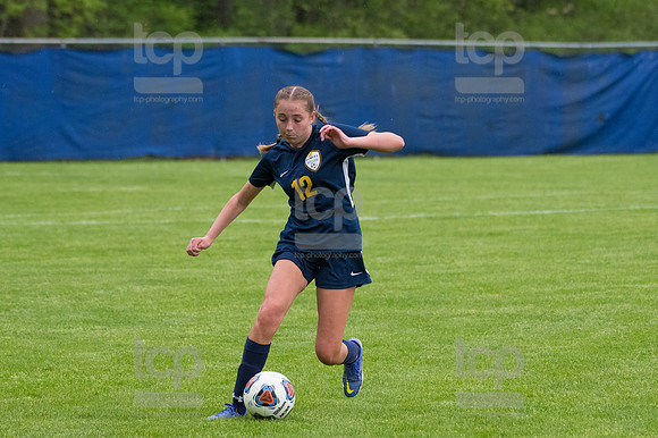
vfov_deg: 4.4
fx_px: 5754
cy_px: 219
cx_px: 329
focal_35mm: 315
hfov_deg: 6.5
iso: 2500
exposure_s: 1/1600
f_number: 5.6
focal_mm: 210
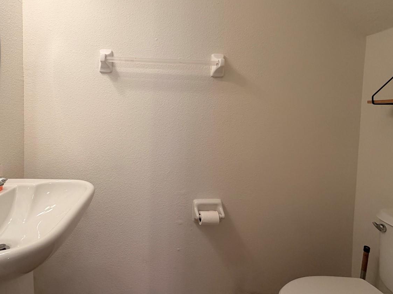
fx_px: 227
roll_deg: -1.4
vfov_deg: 65.6
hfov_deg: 81.2
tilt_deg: -1.8
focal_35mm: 20
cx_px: 168
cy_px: 124
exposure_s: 1/120
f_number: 2.2
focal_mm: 2.22
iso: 250
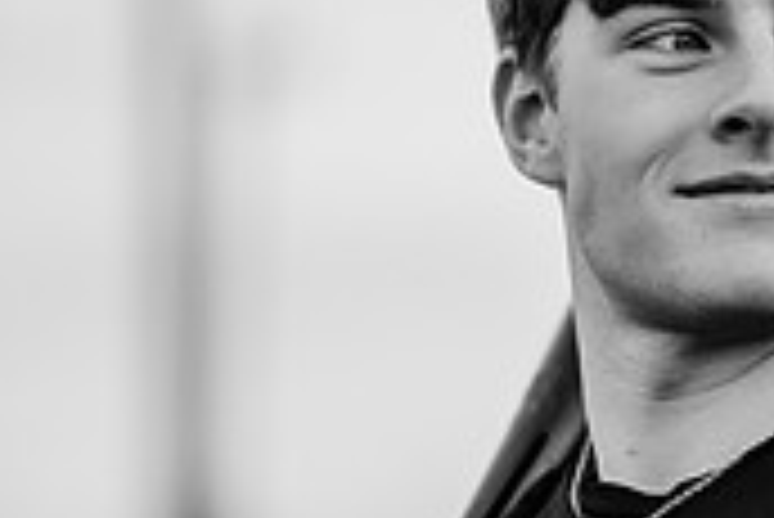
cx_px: 792
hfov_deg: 7.1
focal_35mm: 287
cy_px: 295
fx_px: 6176
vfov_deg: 4.8
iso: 800
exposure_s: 1/2500
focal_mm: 85
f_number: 1.4
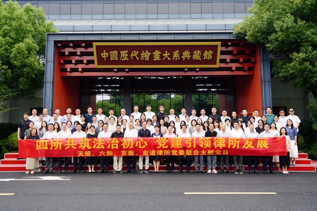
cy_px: 106
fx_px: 282
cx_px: 158
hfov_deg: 58.7
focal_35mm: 32
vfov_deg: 41.1
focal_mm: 32
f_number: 6.3
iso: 100
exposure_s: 1/100
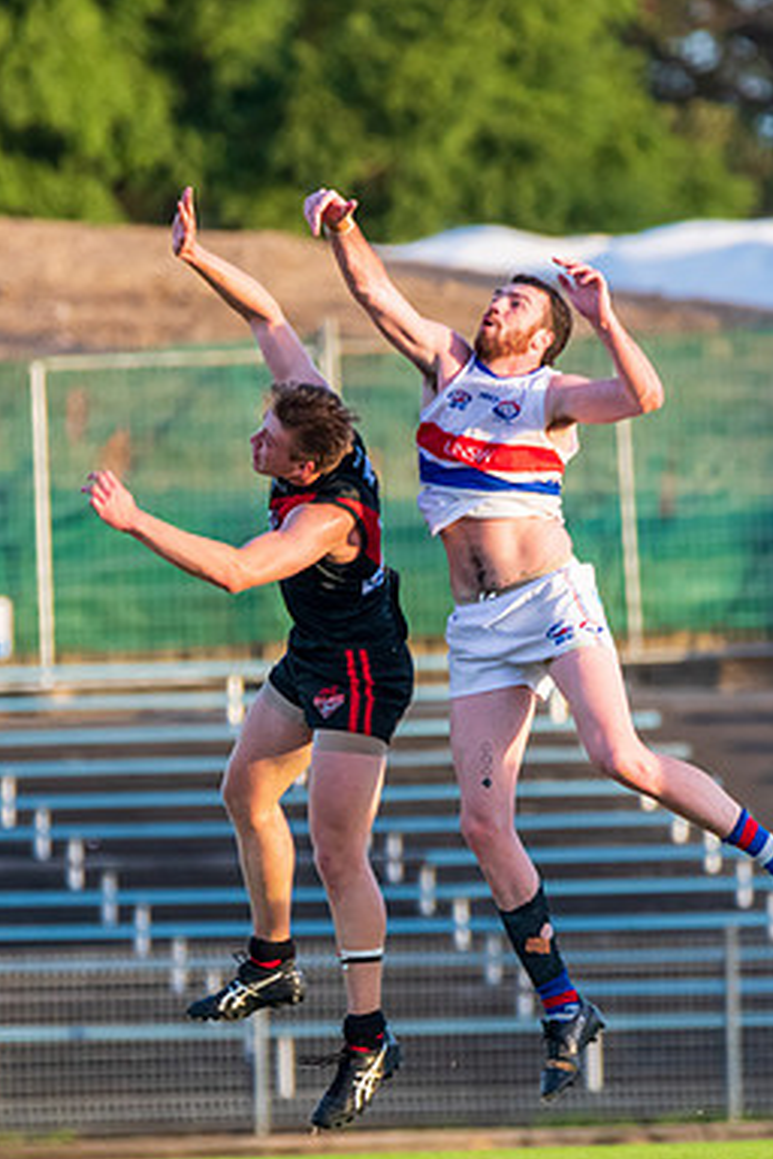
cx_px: 366
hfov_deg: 1.6
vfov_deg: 2.3
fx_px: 28470
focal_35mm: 884
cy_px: 658
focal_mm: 460
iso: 1250
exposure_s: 1/800
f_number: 6.3
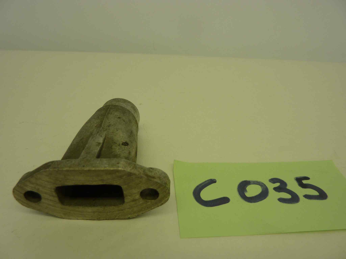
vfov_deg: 54.9
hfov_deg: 69.4
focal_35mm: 25
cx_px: 173
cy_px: 130
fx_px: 250
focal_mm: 4.1
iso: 80
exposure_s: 1/60
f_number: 3.3
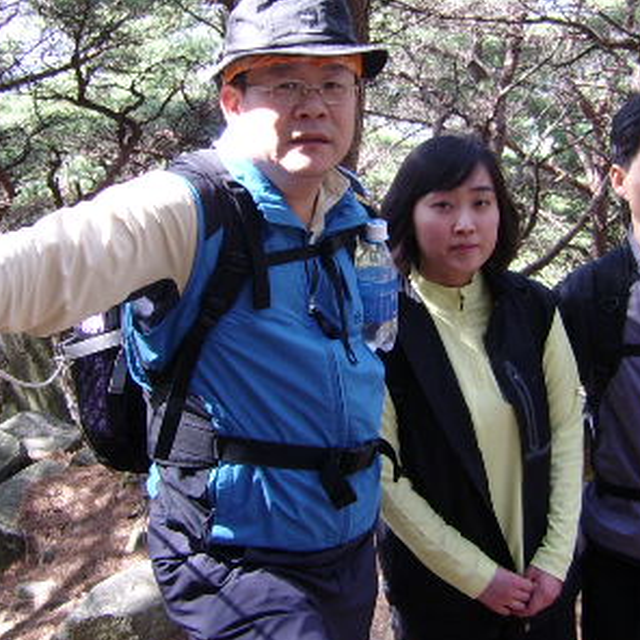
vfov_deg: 25.7
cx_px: 357
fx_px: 1401
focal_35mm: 67
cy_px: 257
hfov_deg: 25.7
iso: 100
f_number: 2.8
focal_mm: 5.95
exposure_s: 1/71
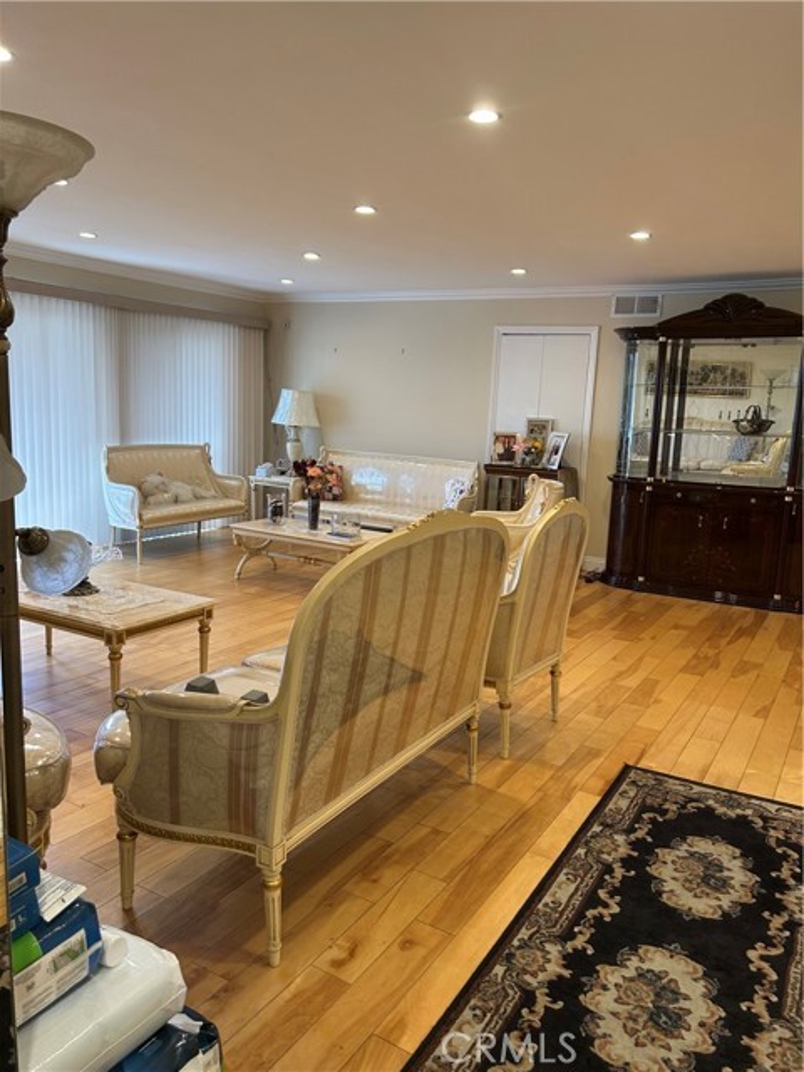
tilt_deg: -9.4
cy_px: 536
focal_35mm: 26
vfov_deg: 67.3
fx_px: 805
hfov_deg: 53.1
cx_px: 402
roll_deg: -3.0
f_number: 1.5
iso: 80
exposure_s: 1/60
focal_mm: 5.7
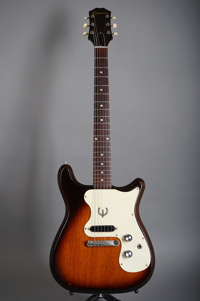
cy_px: 150
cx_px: 100
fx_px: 459
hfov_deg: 24.6
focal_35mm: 55
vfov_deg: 36.3
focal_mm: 55
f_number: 8
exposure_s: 1/160
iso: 160
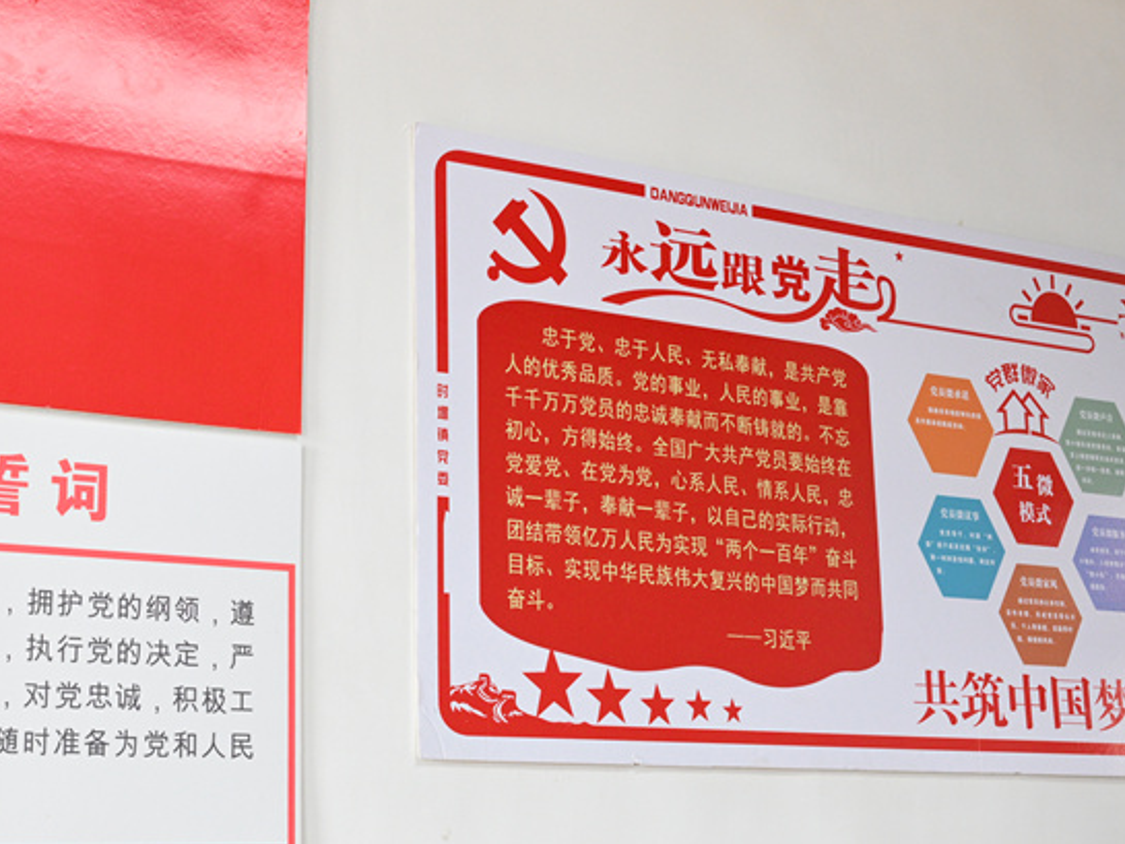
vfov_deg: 24.1
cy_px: 380
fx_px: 1979
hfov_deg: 31.5
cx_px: 363
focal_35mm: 61
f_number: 7.1
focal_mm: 34.5
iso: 2000
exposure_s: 1/80
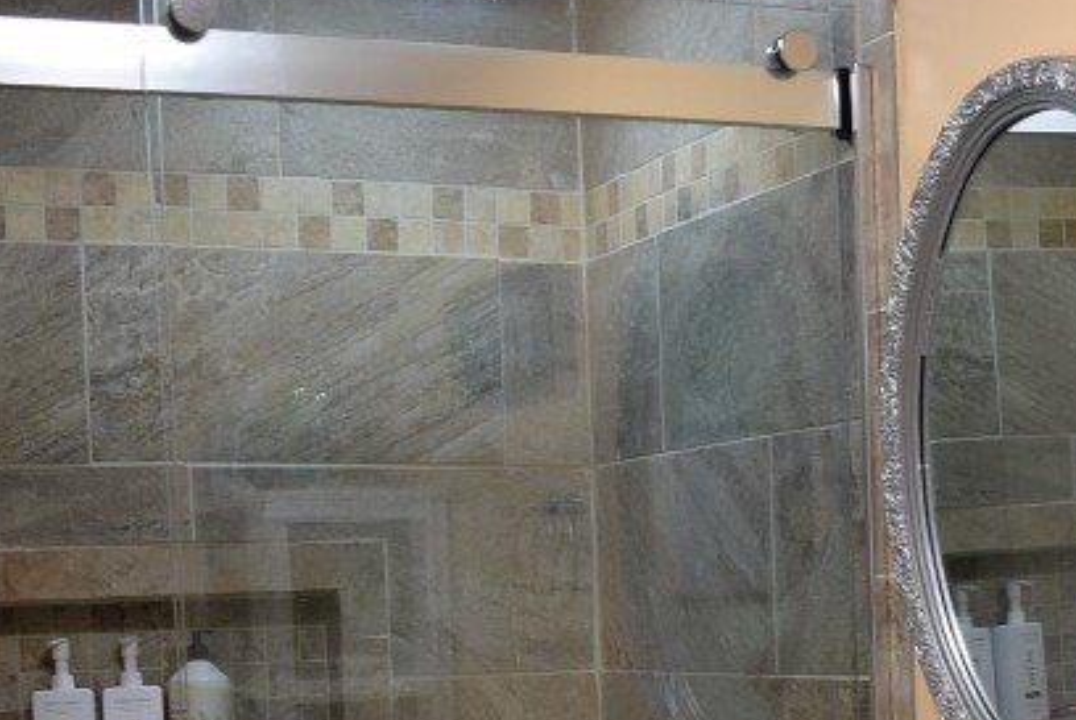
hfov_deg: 26.4
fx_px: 2274
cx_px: 732
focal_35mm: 76
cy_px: 804
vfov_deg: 17.4
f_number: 4
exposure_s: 1/60
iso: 400
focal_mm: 18
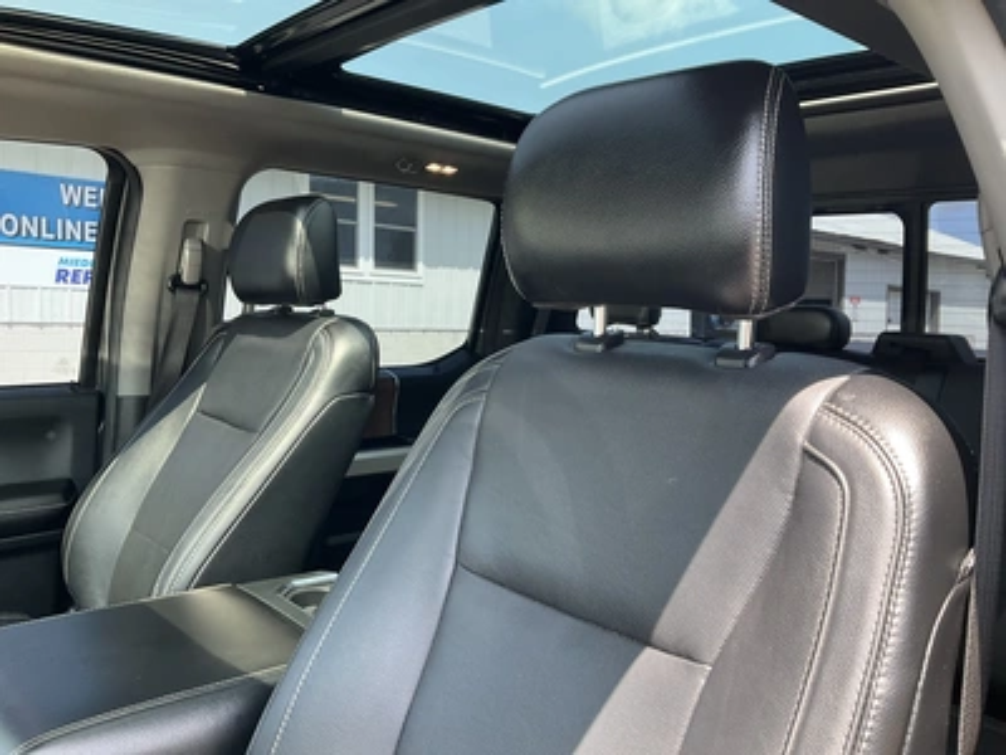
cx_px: 503
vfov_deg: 48.2
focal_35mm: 29
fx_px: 843
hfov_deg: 61.7
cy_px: 378
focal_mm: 3
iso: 40
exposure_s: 1/122
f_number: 1.8
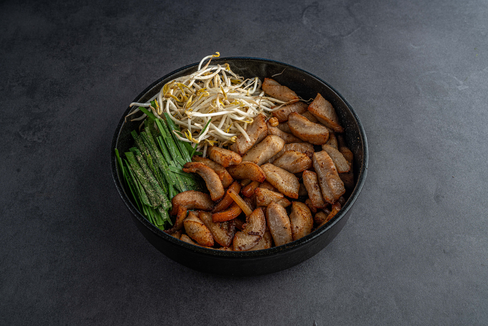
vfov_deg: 38.9
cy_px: 163
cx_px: 244
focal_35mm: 34
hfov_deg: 55.8
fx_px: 461
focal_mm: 34
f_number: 10
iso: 100
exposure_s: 1/100
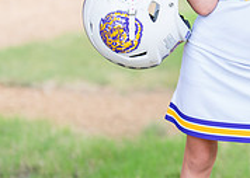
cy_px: 51
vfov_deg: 7.8
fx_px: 1313
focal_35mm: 185
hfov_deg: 10.8
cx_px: 266
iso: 200
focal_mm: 50
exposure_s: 1/400
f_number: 1.2
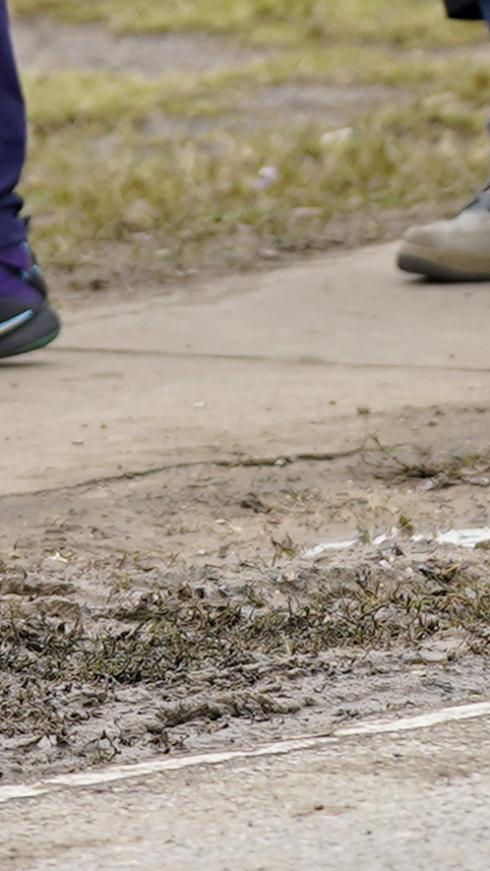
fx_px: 18358
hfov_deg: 1.5
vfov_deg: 2.7
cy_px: -1075
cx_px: -27
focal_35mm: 795
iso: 125
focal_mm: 112
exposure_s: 1/640
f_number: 2.8
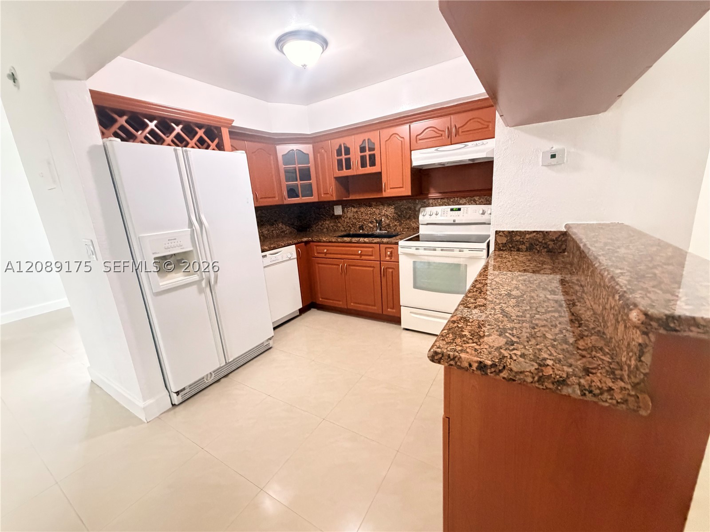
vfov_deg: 85.7
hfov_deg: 102.1
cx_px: 355
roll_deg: +4.4
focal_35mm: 14
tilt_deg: -13.7
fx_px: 287
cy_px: 266
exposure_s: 1/60
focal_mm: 2.22
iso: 800
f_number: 2.2
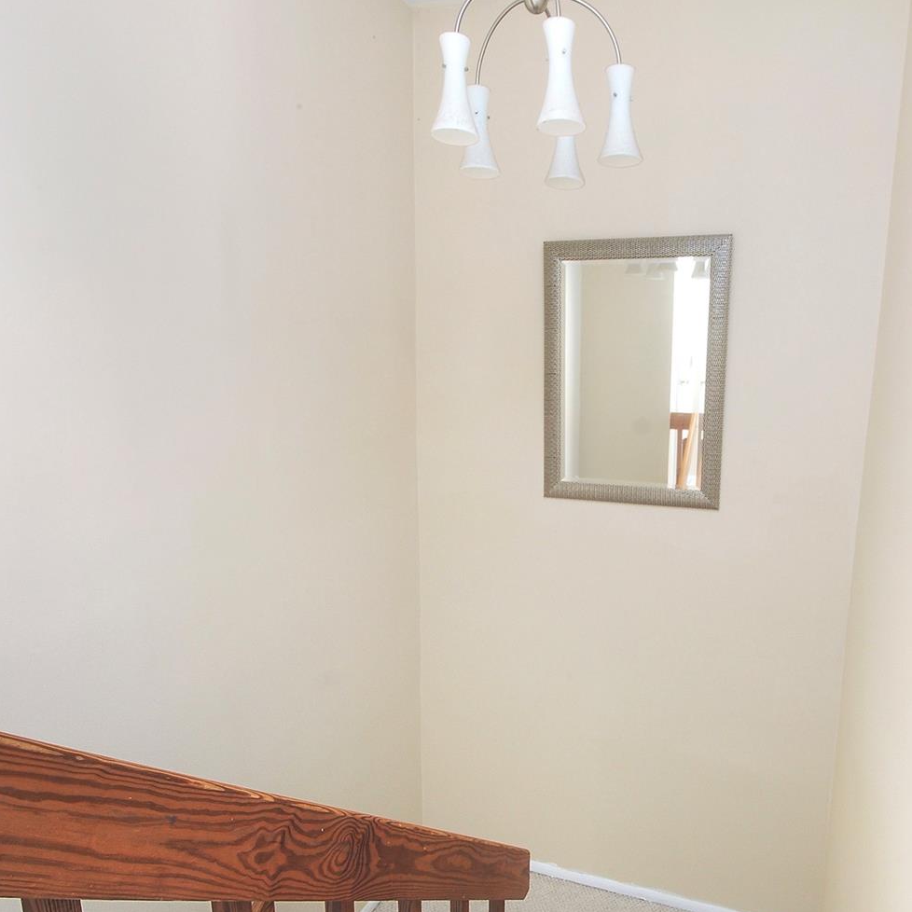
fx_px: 596
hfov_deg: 74.8
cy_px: 565
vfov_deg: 73.7
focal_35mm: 20
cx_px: 458
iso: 200
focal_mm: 10
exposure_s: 1/25
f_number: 22
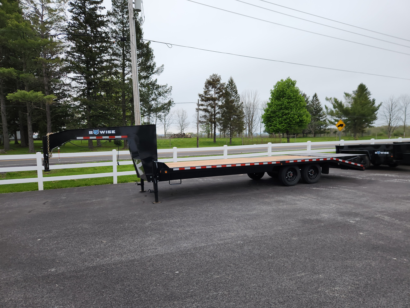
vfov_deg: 58.9
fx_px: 272
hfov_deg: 73.9
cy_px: 154
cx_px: 205
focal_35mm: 23
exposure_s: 1/180
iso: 125
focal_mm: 5.4
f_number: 1.8
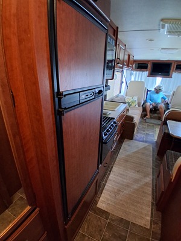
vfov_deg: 91.0
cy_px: 120
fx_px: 119
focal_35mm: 17
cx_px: 90
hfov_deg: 74.7
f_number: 2.2
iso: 400
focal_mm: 1.4
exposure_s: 1/33
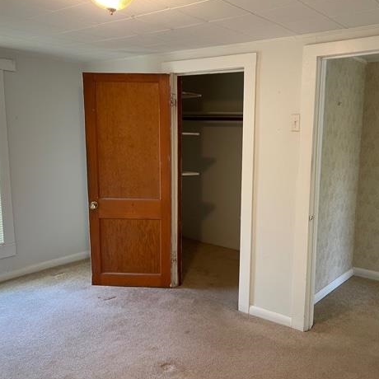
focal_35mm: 32
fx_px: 396
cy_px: 194
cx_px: 223
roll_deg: -1.0
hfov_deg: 50.8
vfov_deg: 51.1
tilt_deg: -9.2
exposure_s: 1/60
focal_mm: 5.1
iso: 125
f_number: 1.6
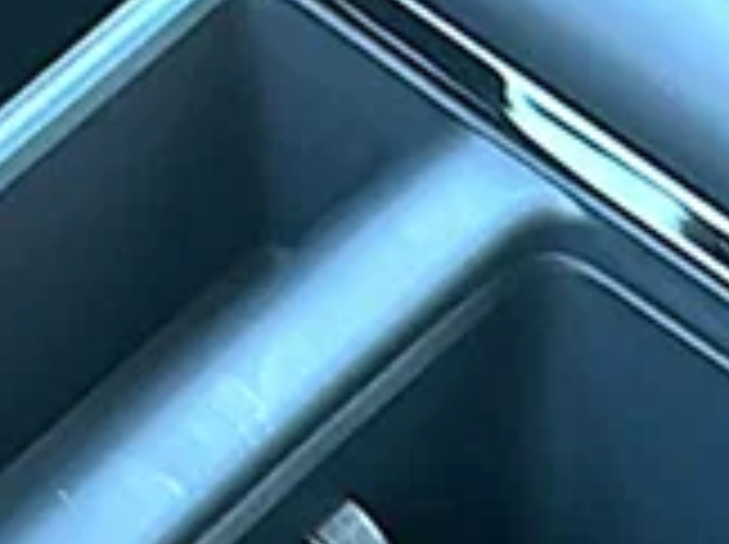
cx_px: 400
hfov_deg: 11.7
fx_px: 3554
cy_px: 1122
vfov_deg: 8.3
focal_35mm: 169
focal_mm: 6.86
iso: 100
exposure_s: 1/41
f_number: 1.78
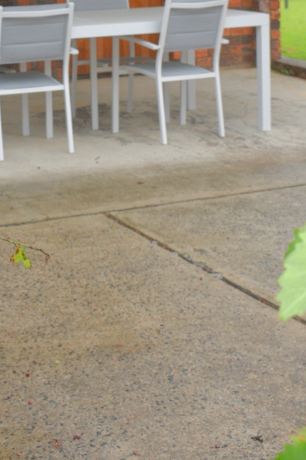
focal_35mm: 83
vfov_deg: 23.3
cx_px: 77
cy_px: -22
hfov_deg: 16.4
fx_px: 1059
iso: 100
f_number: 5.6
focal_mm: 24
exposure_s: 1/200
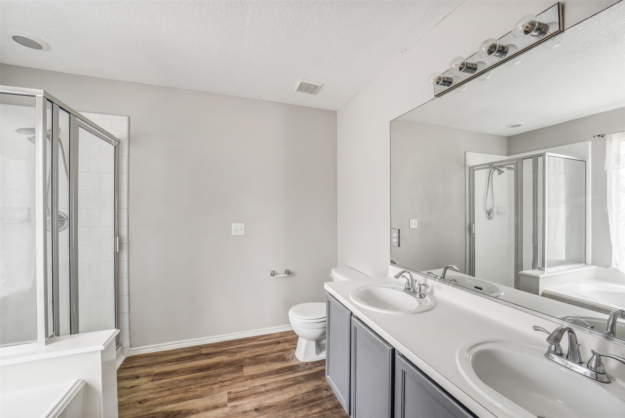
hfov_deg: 104.2
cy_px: 209
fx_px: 243
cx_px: 312
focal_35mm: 14
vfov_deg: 81.3
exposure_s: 1/10
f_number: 11
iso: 500
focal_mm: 14
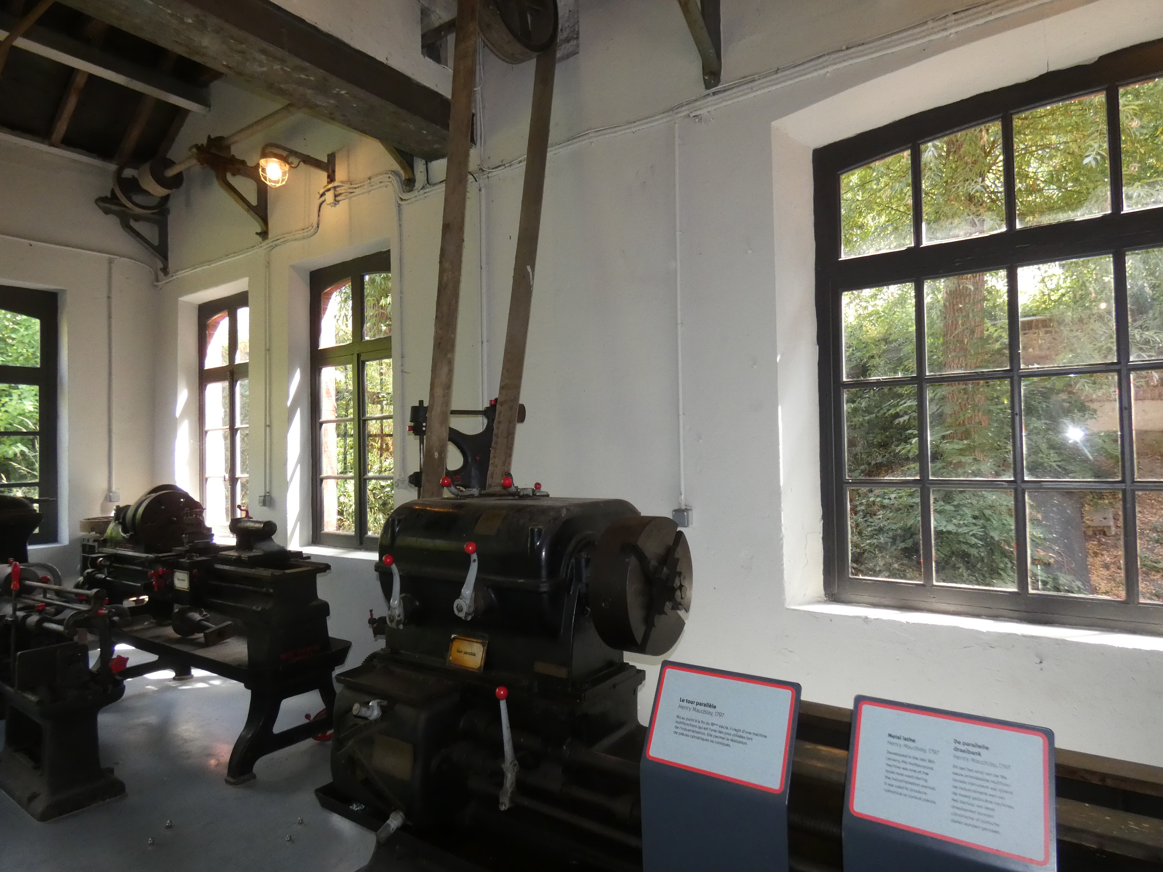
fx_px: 672
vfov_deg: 66.0
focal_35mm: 20
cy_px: 436
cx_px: 582
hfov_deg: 81.7
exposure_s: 1/125
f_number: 2.8
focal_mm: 3.6
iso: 400
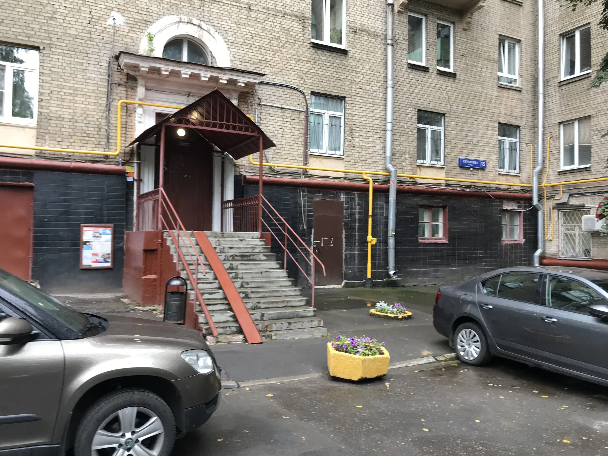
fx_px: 492
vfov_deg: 49.7
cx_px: 304
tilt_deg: +2.1
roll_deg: -1.0
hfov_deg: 63.4
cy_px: 228
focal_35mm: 28
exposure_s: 1/95
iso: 32
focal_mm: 3.99
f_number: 1.8
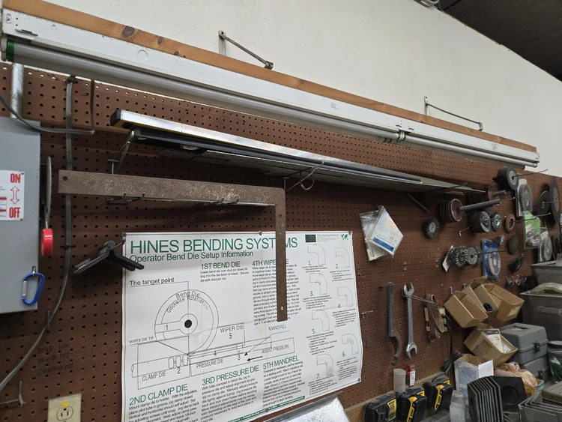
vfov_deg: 58.9
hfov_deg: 73.9
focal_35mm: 23
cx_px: 281
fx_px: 374
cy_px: 211
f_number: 1.8
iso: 250
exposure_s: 1/120
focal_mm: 5.4
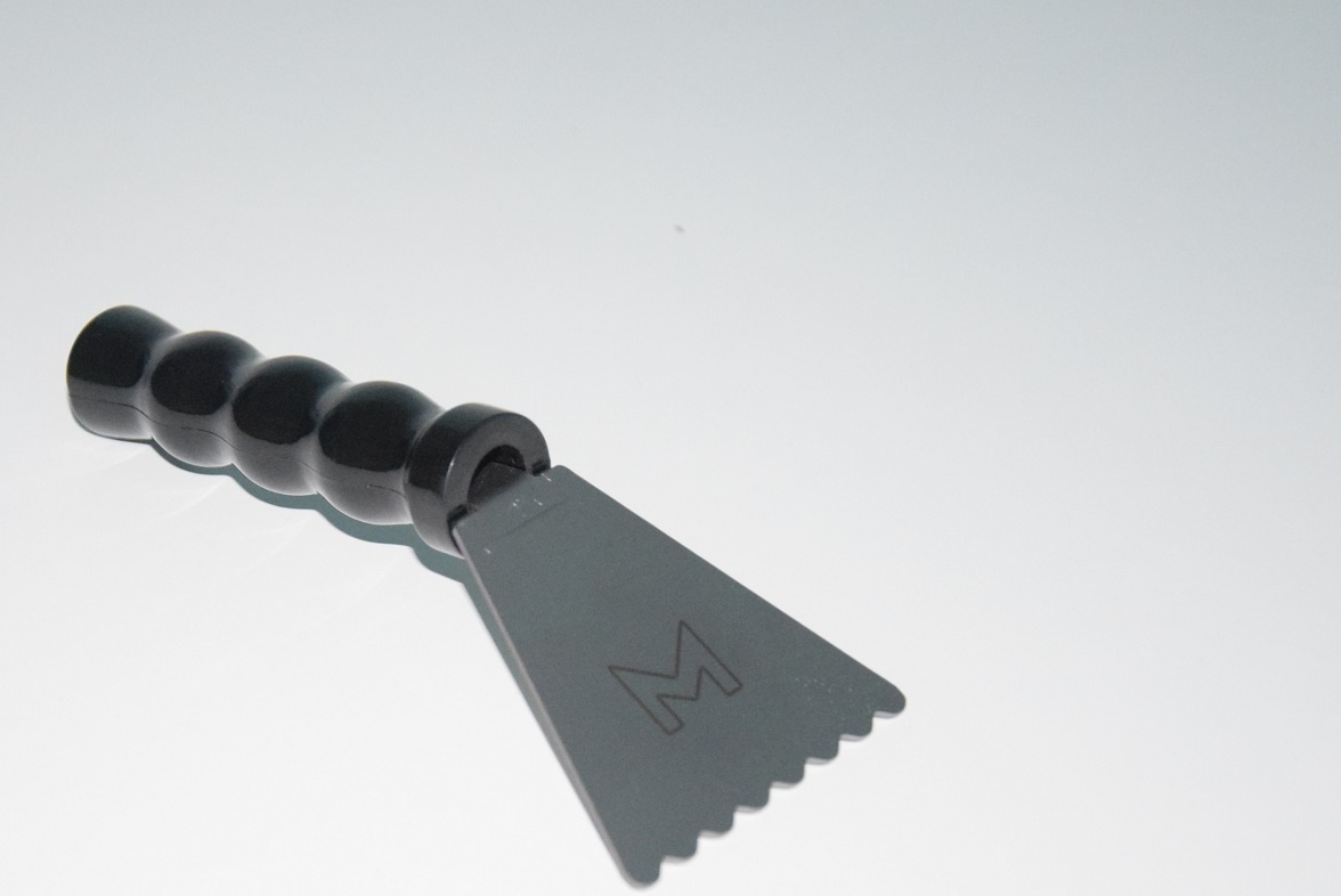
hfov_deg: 19.9
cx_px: 457
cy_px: 565
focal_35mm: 102
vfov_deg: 13.4
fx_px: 3802
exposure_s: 1/200
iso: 6400
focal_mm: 50
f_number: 5
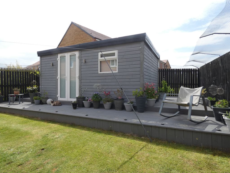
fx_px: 133
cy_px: 86
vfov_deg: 66.0
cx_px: 115
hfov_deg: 81.7
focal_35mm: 20
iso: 80
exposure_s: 1/800
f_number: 3.5
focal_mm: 3.6
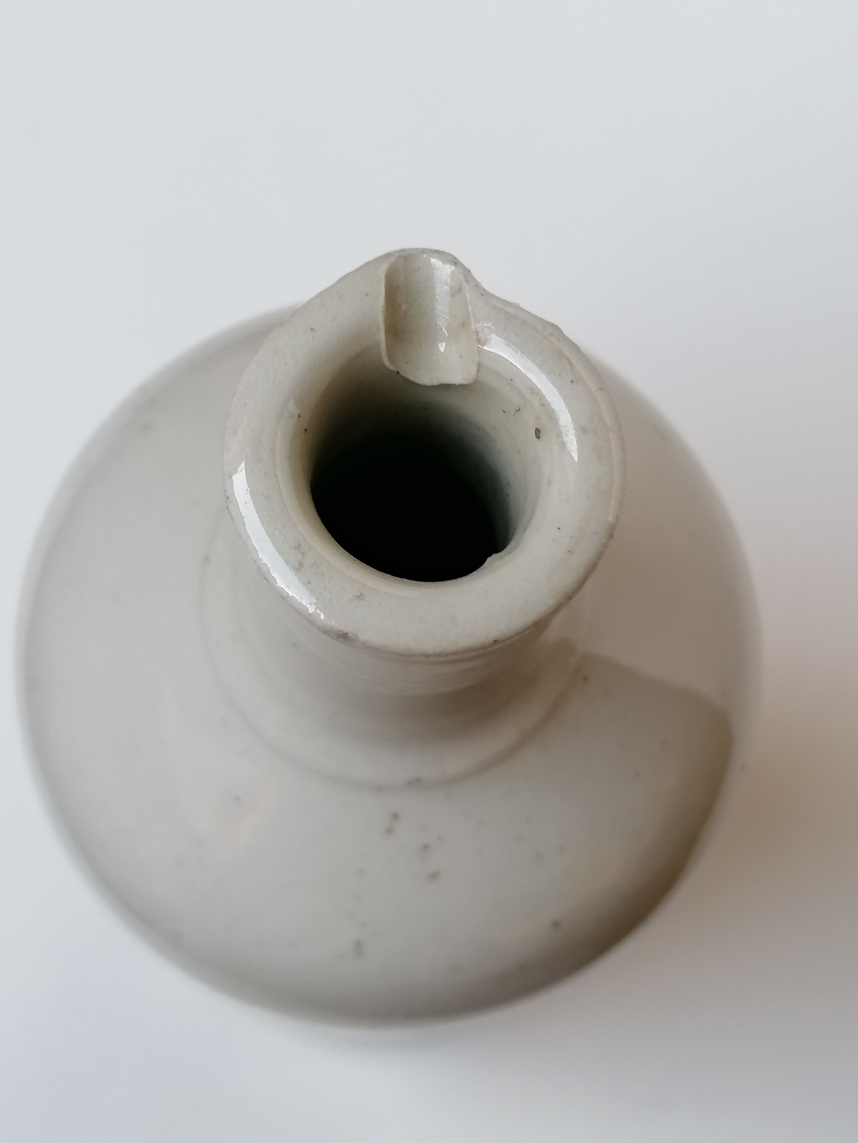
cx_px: 429
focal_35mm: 54
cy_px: 572
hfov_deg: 27.0
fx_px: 1785
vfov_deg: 35.5
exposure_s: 1/60
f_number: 1.8
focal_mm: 4.75
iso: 125
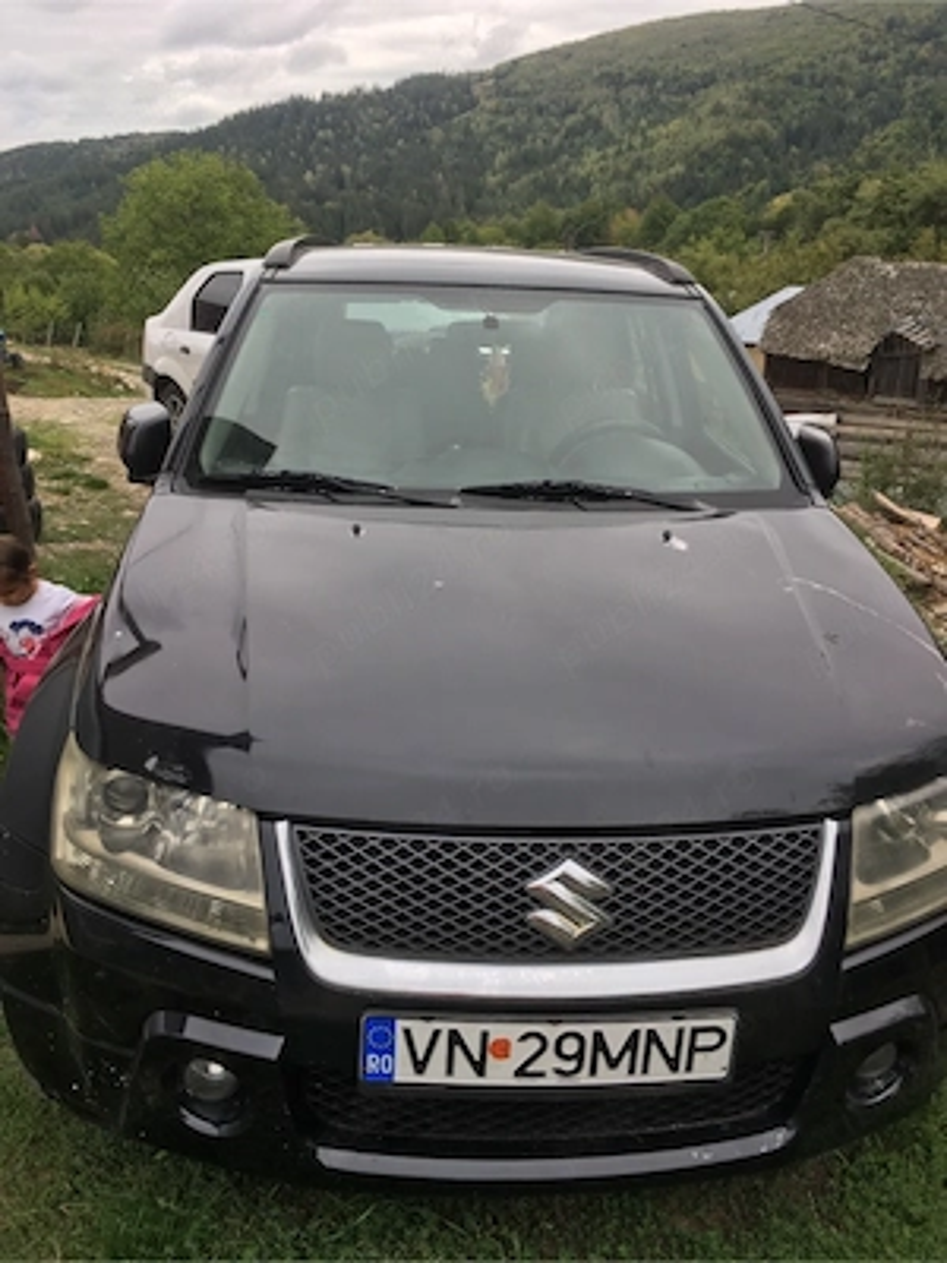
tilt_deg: -19.2
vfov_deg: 61.7
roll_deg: -0.2
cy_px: 632
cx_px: 474
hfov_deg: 48.2
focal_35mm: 29
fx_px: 1058
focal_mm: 4.15
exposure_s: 1/481
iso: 25
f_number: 2.2
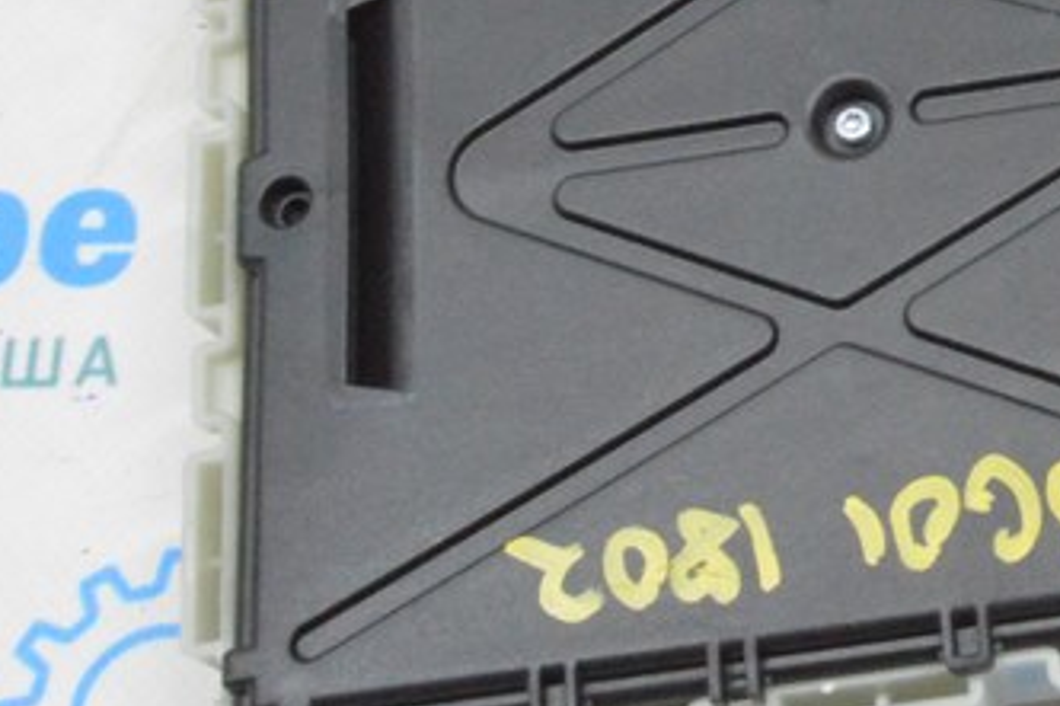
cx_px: 1255
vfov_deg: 12.7
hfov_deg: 18.3
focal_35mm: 107
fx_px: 3135
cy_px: -27
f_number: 20
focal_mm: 23
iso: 6400
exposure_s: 1/15
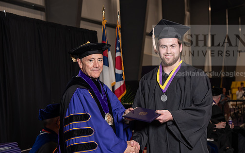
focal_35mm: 82
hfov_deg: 25.2
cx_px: 138
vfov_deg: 15.9
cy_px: 84
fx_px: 547
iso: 1000
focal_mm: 70
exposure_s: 1/200
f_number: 5
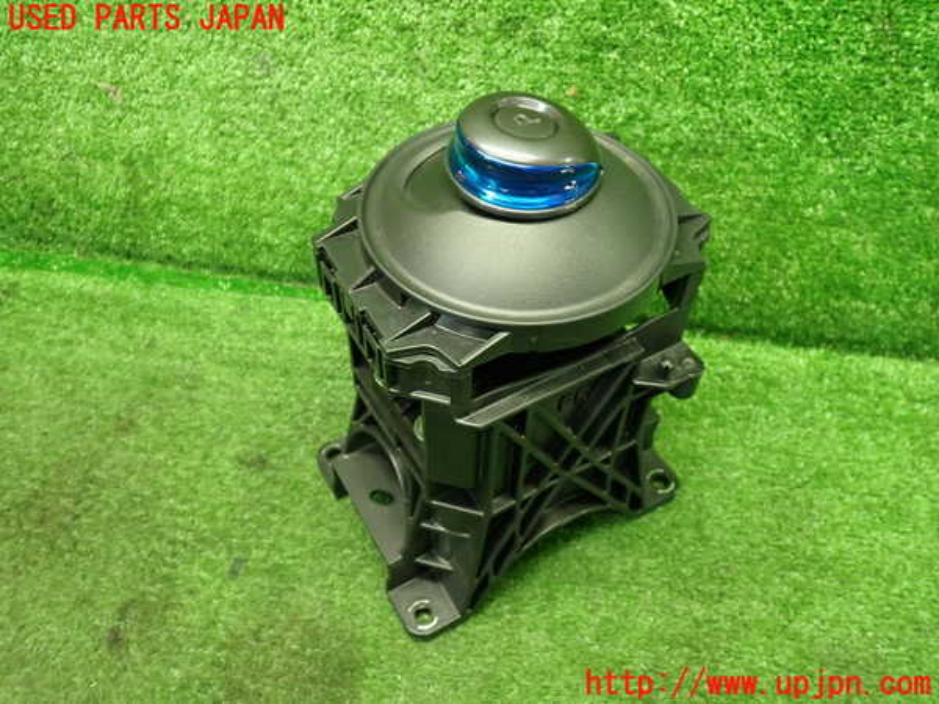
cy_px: 352
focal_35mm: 30
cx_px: 470
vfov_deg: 46.8
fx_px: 814
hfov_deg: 60.0
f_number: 2.3
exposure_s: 1/30
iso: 400
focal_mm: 5.4
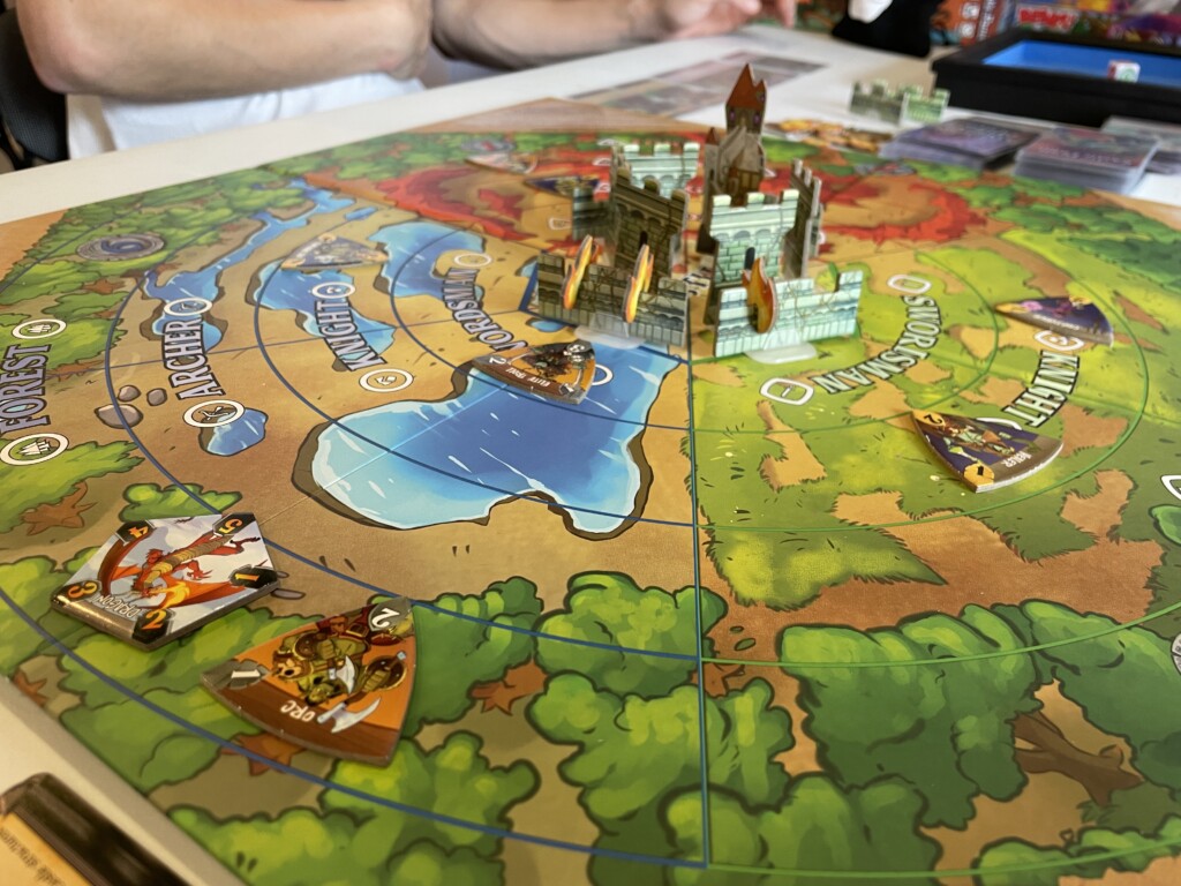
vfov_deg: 53.1
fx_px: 887
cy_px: 443
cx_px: 590
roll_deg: -2.6
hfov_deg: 67.3
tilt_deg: -29.9
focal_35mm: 26
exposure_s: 1/50
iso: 80
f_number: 1.6
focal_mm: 4.2
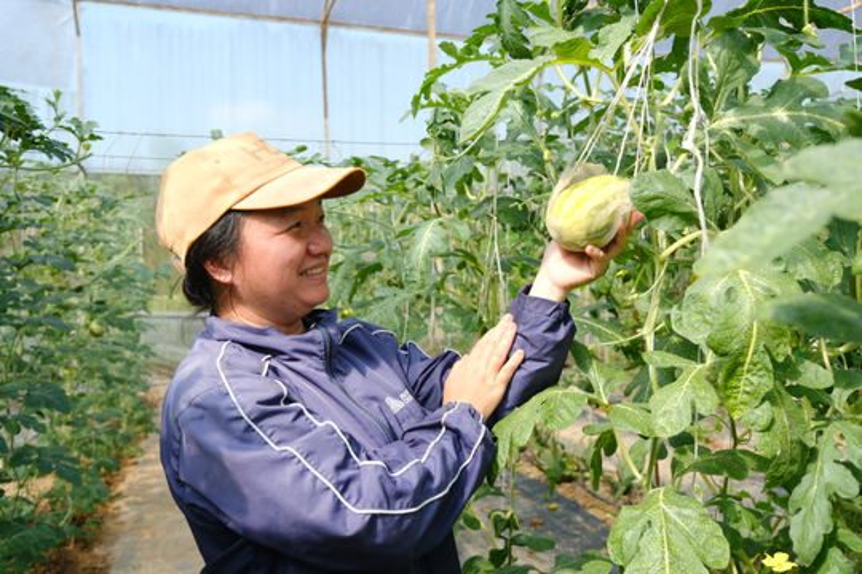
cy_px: 287
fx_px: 790
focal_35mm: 33
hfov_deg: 57.2
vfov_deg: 40.0
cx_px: 431
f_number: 4
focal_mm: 22.3
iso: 1000
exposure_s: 1/2000
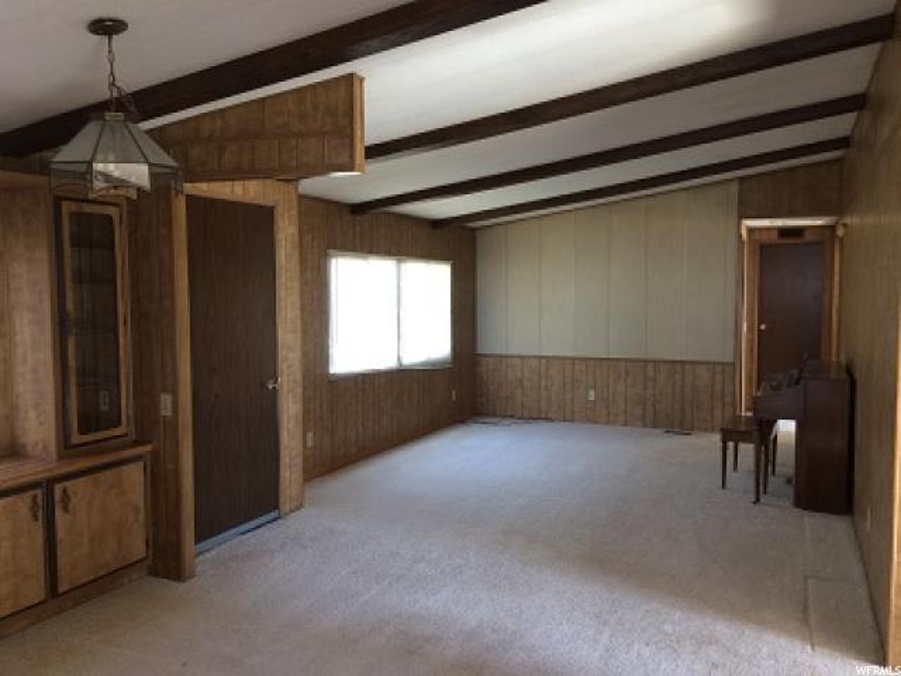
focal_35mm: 29
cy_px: 338
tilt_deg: -5.4
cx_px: 450
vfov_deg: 48.2
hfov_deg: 61.7
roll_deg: +0.5
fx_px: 755
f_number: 2.2
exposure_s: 1/30
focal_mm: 4.15
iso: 100
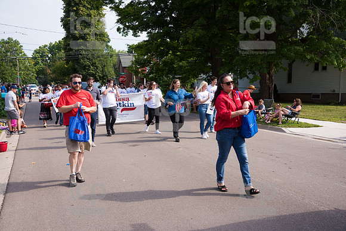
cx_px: 173
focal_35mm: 35
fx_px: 336
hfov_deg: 54.4
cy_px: 116
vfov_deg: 37.9
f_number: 6.3
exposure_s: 1/500
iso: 280
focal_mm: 35
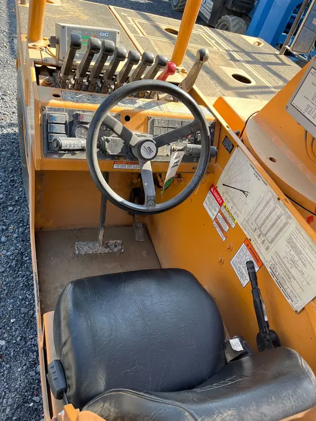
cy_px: 210
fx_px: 316
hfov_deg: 53.1
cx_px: 158
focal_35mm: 26
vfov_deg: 67.3
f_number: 1.6
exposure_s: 1/463
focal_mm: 5.1
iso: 50
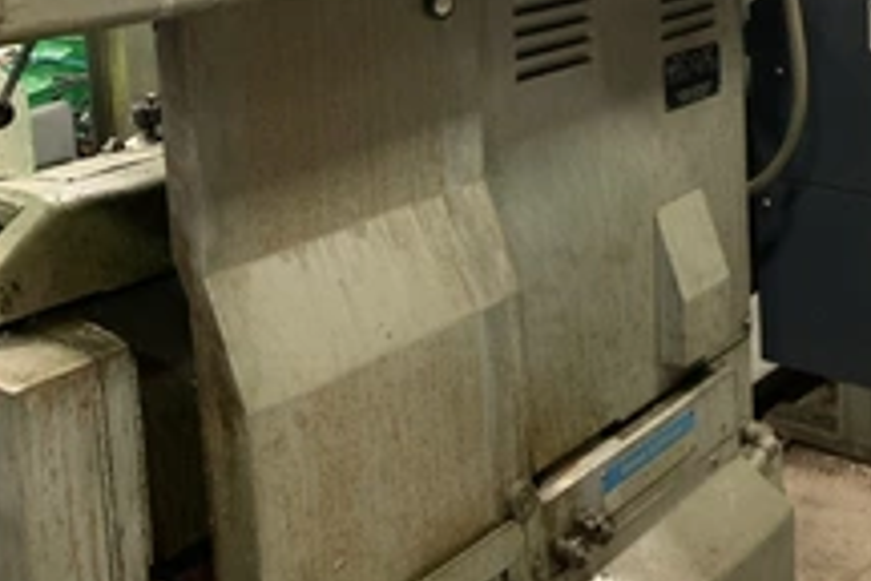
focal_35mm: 50
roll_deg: +3.4
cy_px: 0
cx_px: 577
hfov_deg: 39.2
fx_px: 1210
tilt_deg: -5.5
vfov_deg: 25.6
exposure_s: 1/60
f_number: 1.8
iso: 400
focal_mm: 4.25
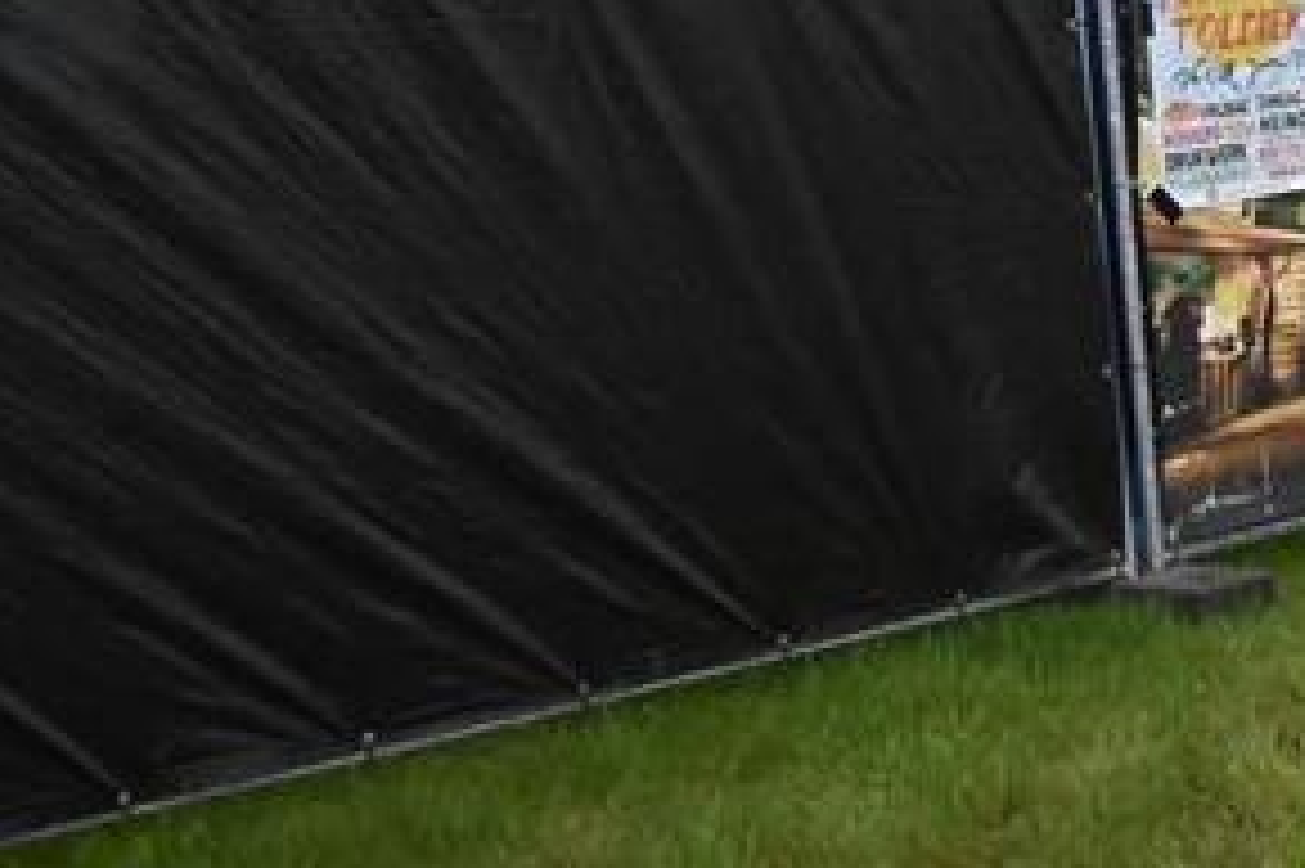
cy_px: -304
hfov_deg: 23.0
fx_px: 2971
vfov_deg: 15.7
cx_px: 1508
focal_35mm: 82
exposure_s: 1/1250
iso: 8000
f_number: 18
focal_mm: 24
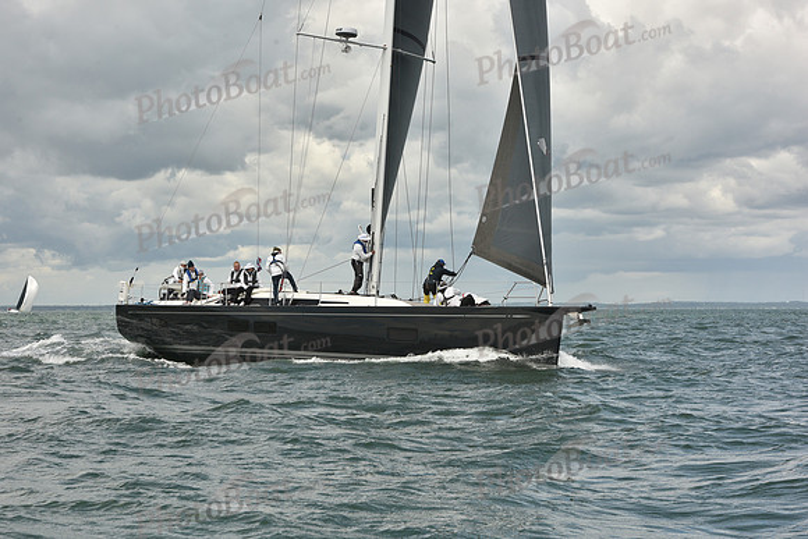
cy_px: 270
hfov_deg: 22.1
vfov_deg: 14.9
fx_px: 2065
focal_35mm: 92
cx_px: 404
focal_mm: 92
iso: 320
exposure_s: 1/800
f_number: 11
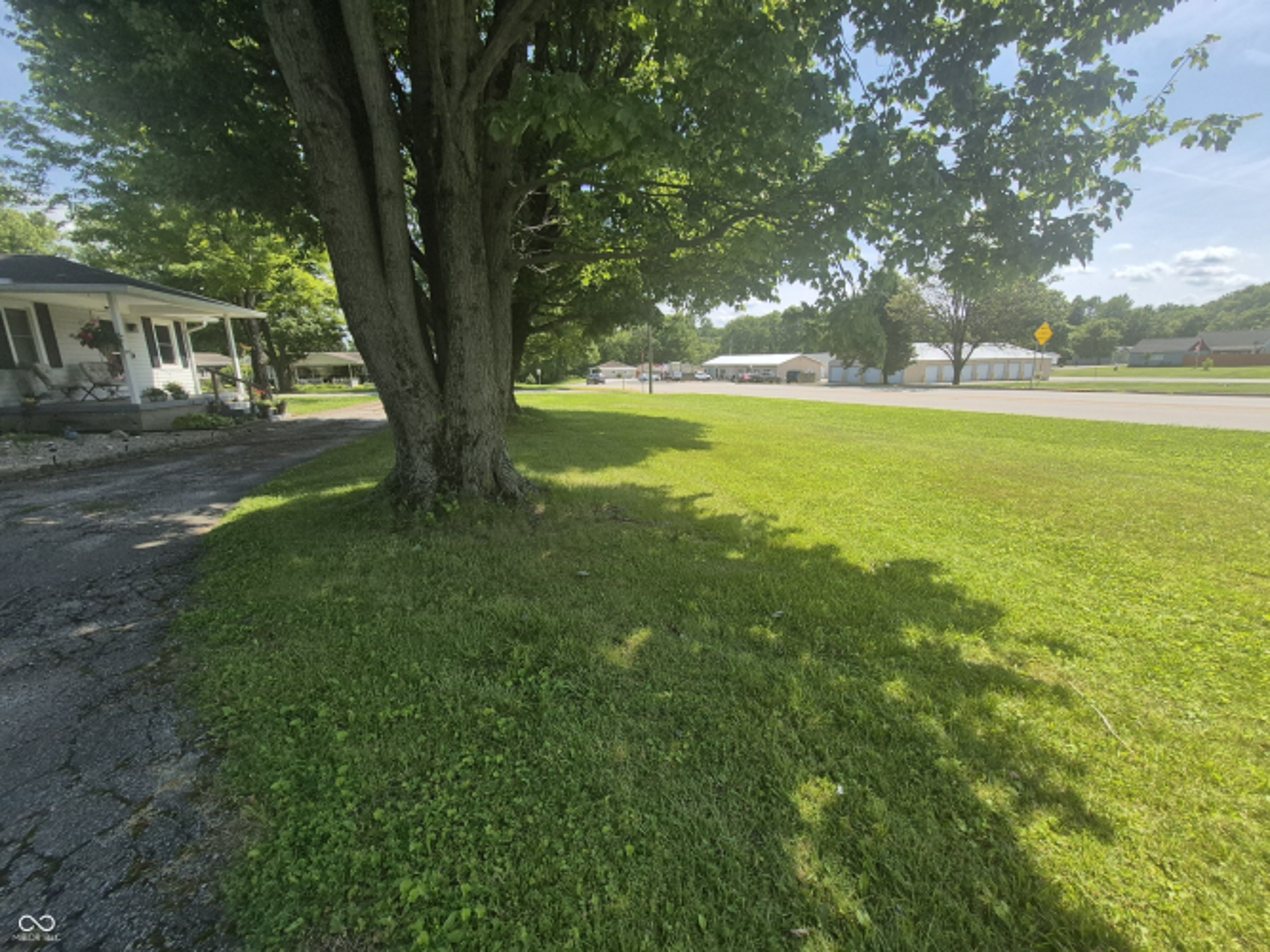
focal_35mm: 13
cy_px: 476
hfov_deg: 106.2
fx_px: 477
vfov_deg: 89.9
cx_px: 635
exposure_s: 1/1320
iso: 50
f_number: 2.2
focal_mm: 1.74
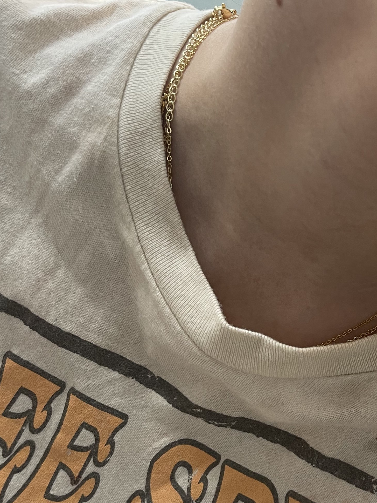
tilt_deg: -16.8
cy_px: 200
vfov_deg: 36.7
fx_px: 755
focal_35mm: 52
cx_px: 345
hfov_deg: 27.0
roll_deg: -29.2
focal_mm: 5.1
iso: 100
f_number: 1.6
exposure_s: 1/60
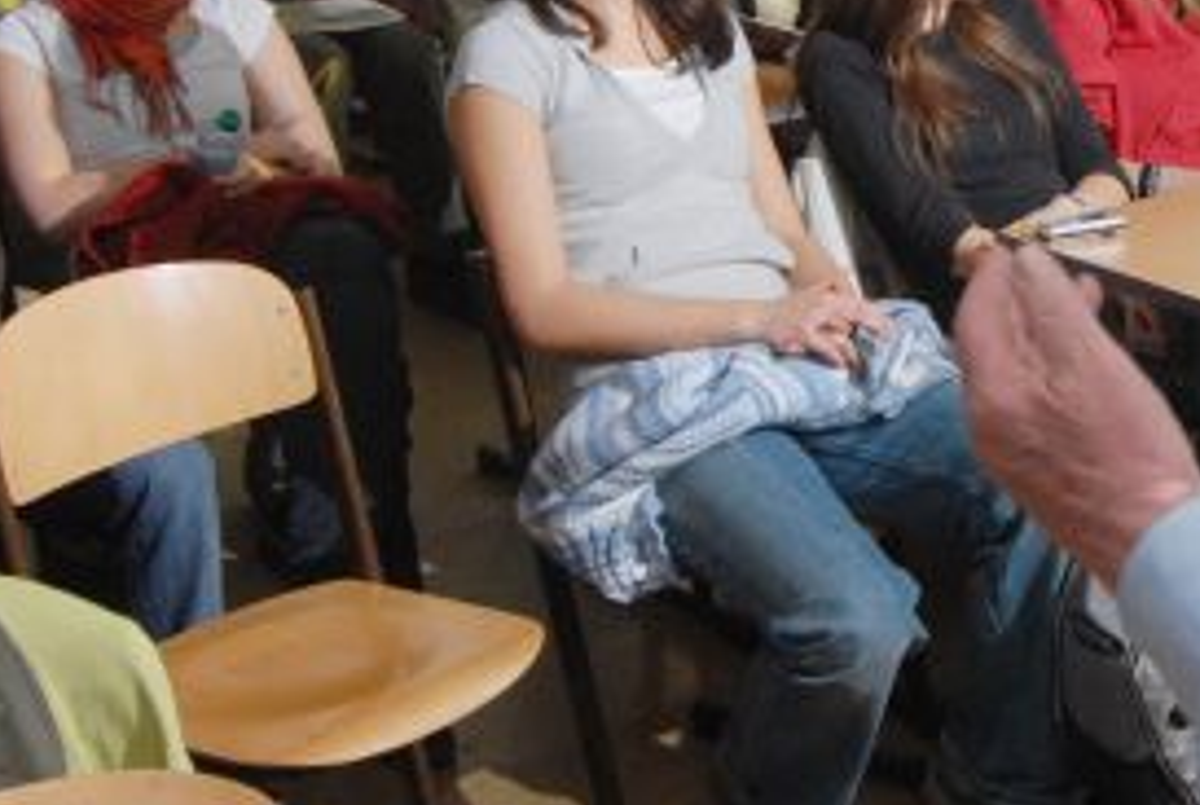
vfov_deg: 17.1
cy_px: 75
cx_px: 1064
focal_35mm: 79
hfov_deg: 24.9
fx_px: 2638
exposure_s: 1/40
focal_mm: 24
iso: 400
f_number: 5.6
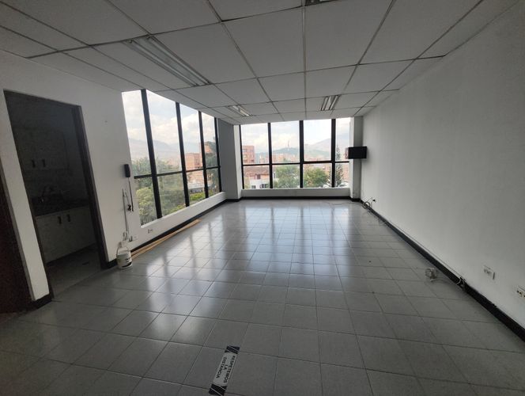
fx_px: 213
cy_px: 198
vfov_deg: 85.8
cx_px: 262
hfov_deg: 102.0
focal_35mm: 14
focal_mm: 2.16
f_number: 2.2
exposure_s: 1/240
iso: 107
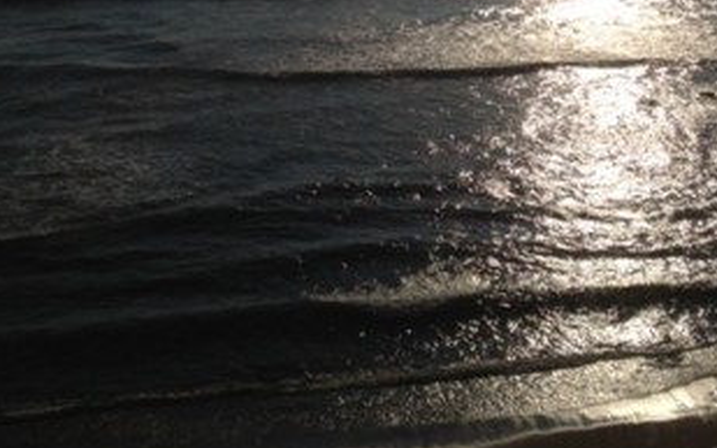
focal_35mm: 72
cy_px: -46
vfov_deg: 17.5
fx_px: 1407
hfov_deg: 28.3
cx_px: 510
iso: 80
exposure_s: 1/27778
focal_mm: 4.28
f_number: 2.4
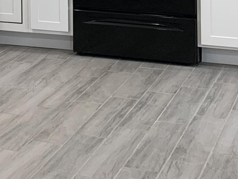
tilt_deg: -1.5
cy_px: -107
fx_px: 791
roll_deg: +0.5
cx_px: 17
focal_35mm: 115
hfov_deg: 16.8
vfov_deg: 12.2
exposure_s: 1/60
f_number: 1.8
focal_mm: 4.25
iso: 50
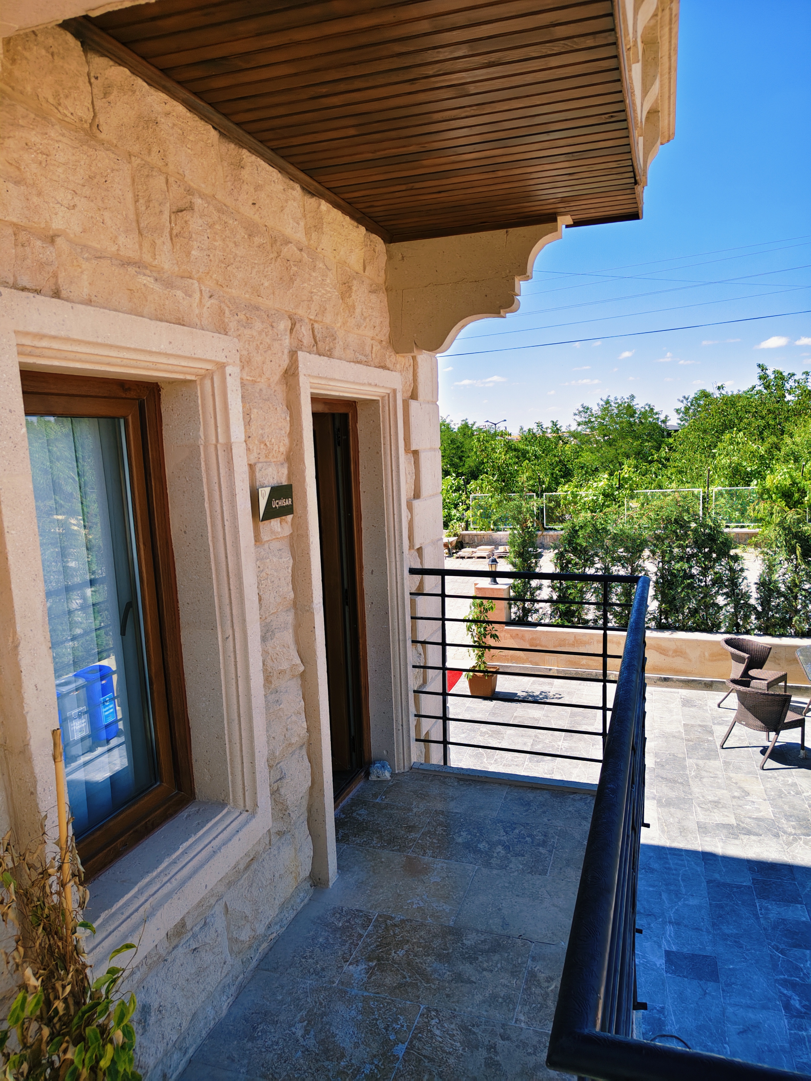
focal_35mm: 23
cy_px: 540
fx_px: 718
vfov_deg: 73.9
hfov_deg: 58.9
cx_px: 406
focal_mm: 5.56
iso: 50
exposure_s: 1/1727
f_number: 1.88
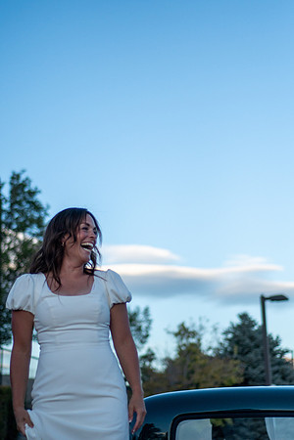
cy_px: 220
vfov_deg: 27.0
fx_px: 919
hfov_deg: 18.2
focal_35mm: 75
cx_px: 147
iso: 160
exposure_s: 1/8000
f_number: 1.8
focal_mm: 50
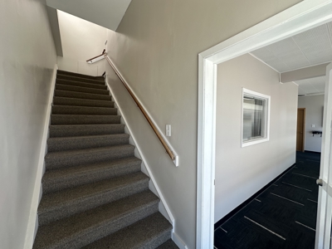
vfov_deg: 85.7
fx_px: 134
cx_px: 166
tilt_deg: -2.1
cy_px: 124
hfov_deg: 102.1
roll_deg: -0.6
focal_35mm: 14
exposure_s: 1/120
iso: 40
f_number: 2.2
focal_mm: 2.22
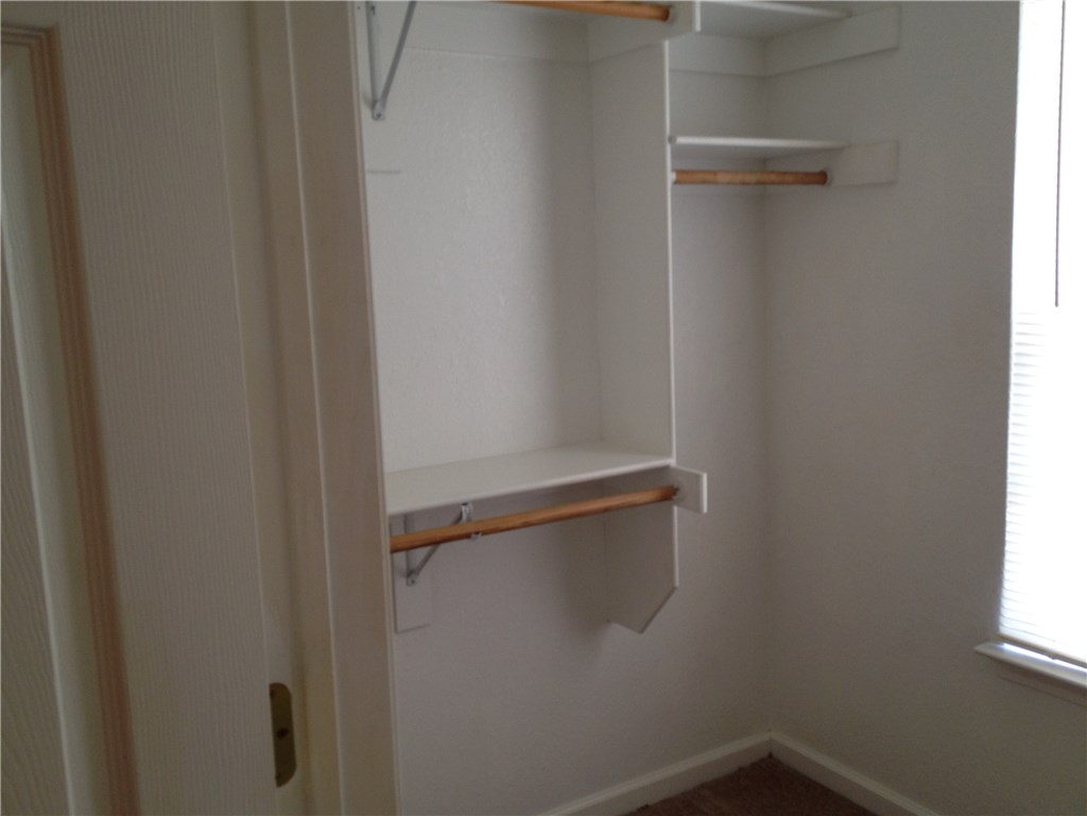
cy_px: 408
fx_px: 1099
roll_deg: +2.5
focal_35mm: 35
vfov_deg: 40.7
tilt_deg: -11.1
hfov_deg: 52.6
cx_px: 544
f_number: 2.4
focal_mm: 4.28
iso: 64
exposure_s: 1/40
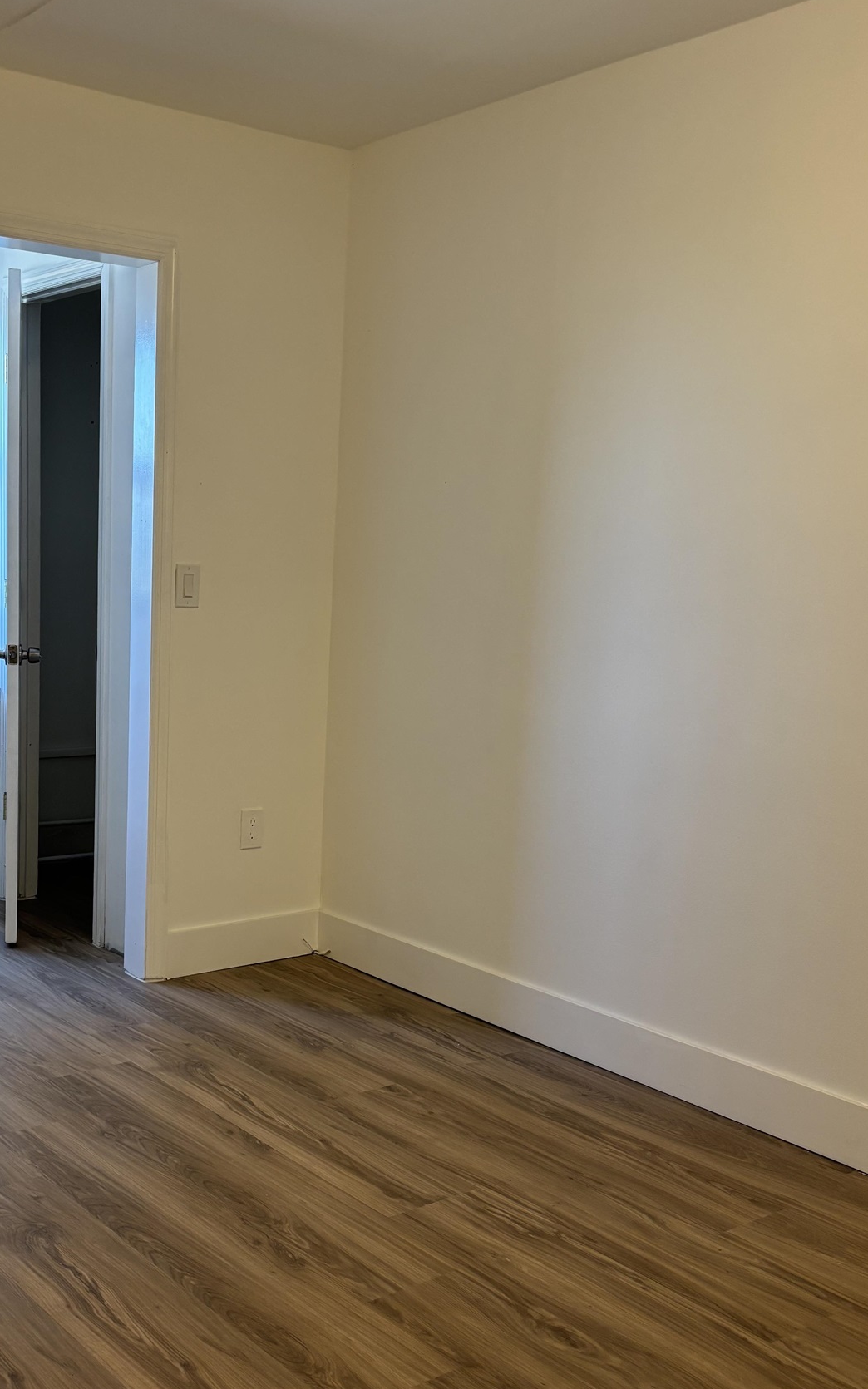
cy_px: 767
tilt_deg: -8.8
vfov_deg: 51.5
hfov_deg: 33.2
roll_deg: -2.1
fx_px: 1439
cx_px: 265
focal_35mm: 38
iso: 125
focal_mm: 5.96
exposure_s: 1/120
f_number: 1.6
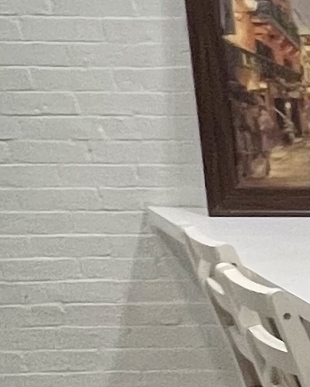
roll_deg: +0.3
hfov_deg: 8.7
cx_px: 1157
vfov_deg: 18.0
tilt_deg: -16.3
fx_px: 1203
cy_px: 354
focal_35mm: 105
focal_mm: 1.57
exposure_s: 1/120
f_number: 1.8
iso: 200
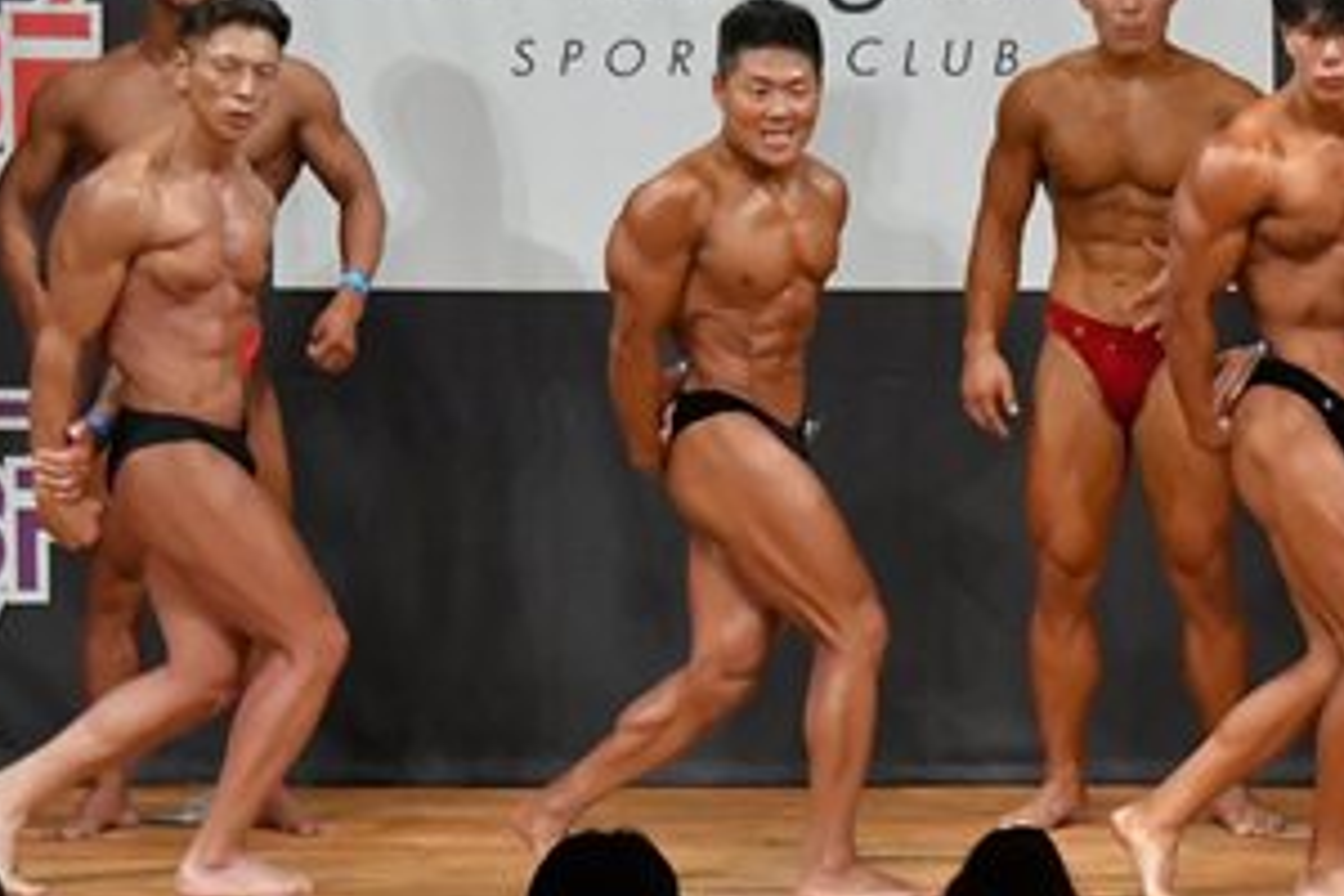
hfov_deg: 5.8
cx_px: 1373
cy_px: 408
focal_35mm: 356
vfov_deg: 3.9
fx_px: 13290
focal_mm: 92
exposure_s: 1/400
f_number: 5.6
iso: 7200
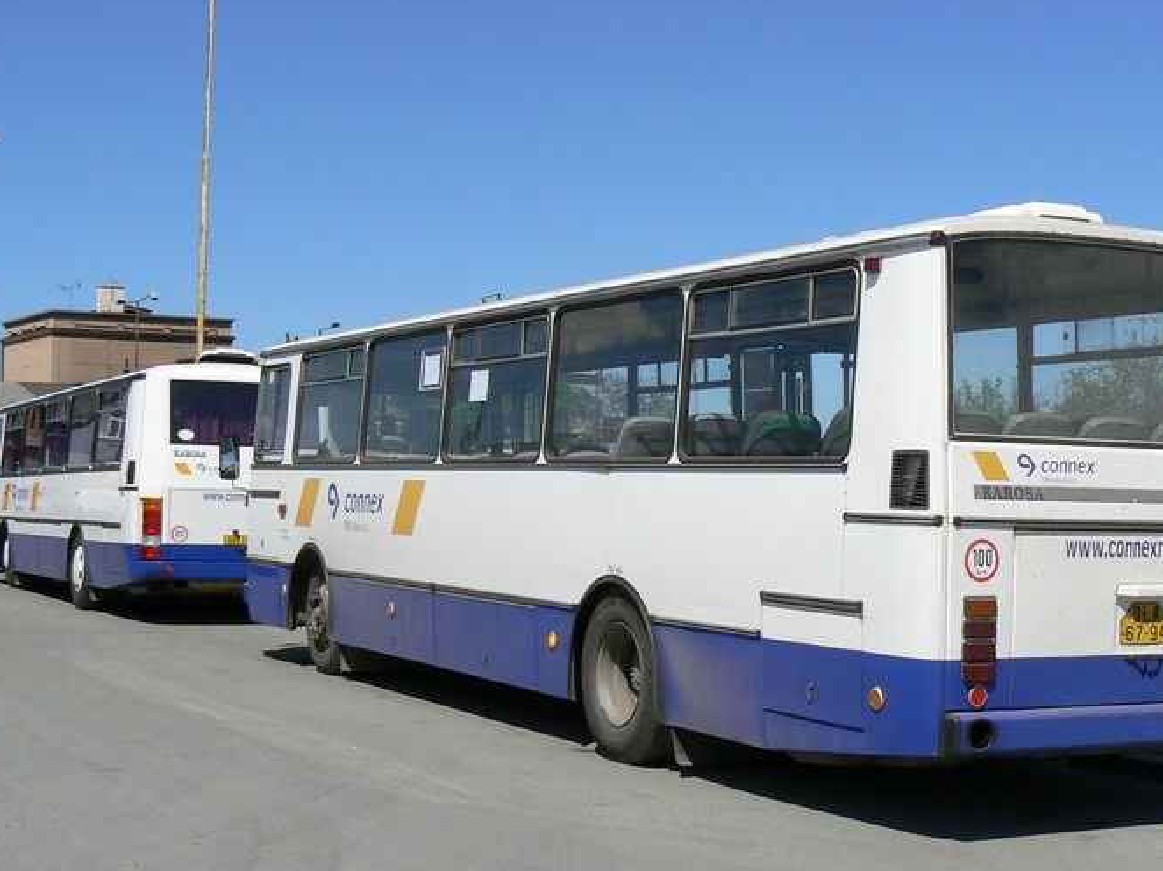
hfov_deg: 33.7
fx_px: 1915
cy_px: 385
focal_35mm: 57
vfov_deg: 25.6
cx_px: 682
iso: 100
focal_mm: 7
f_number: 5.6
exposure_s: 1/1300
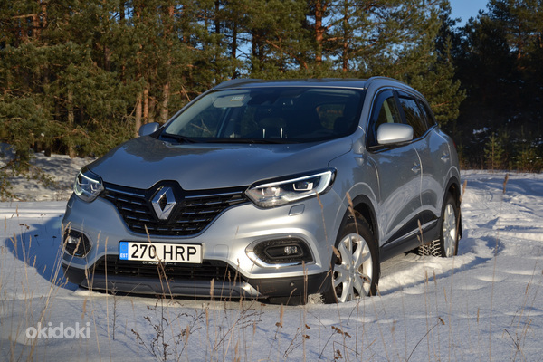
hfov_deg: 28.1
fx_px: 1086
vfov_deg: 18.9
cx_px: 272
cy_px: 181
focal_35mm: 72
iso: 100
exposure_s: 1/320
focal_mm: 48
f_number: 9
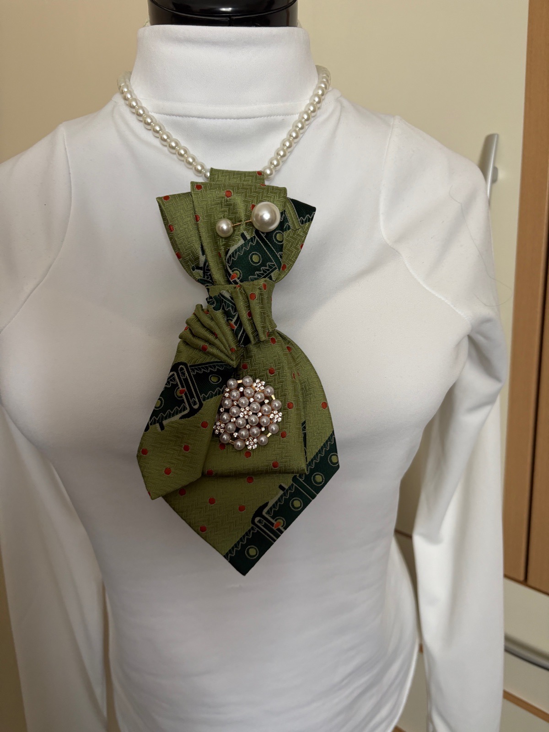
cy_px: 366
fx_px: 550
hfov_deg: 53.1
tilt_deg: -13.3
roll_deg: +4.5
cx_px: 274
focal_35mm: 26
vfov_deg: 67.3
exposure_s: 1/60
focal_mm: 5.96
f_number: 1.6
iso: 160
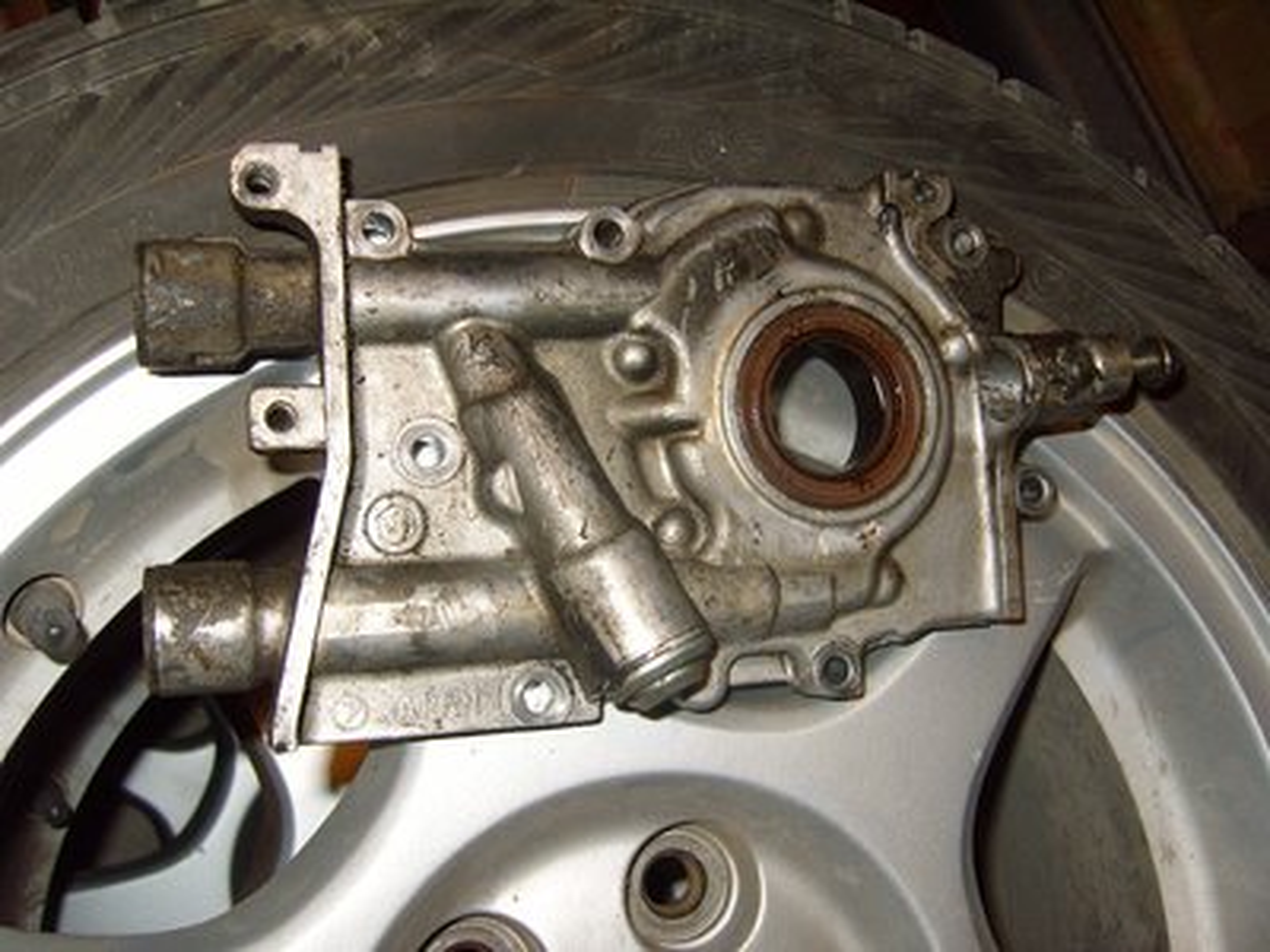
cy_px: 476
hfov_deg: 52.6
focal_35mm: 35
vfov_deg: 40.7
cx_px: 635
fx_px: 1284
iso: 100
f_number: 2.8
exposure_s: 1/30
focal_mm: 7.4
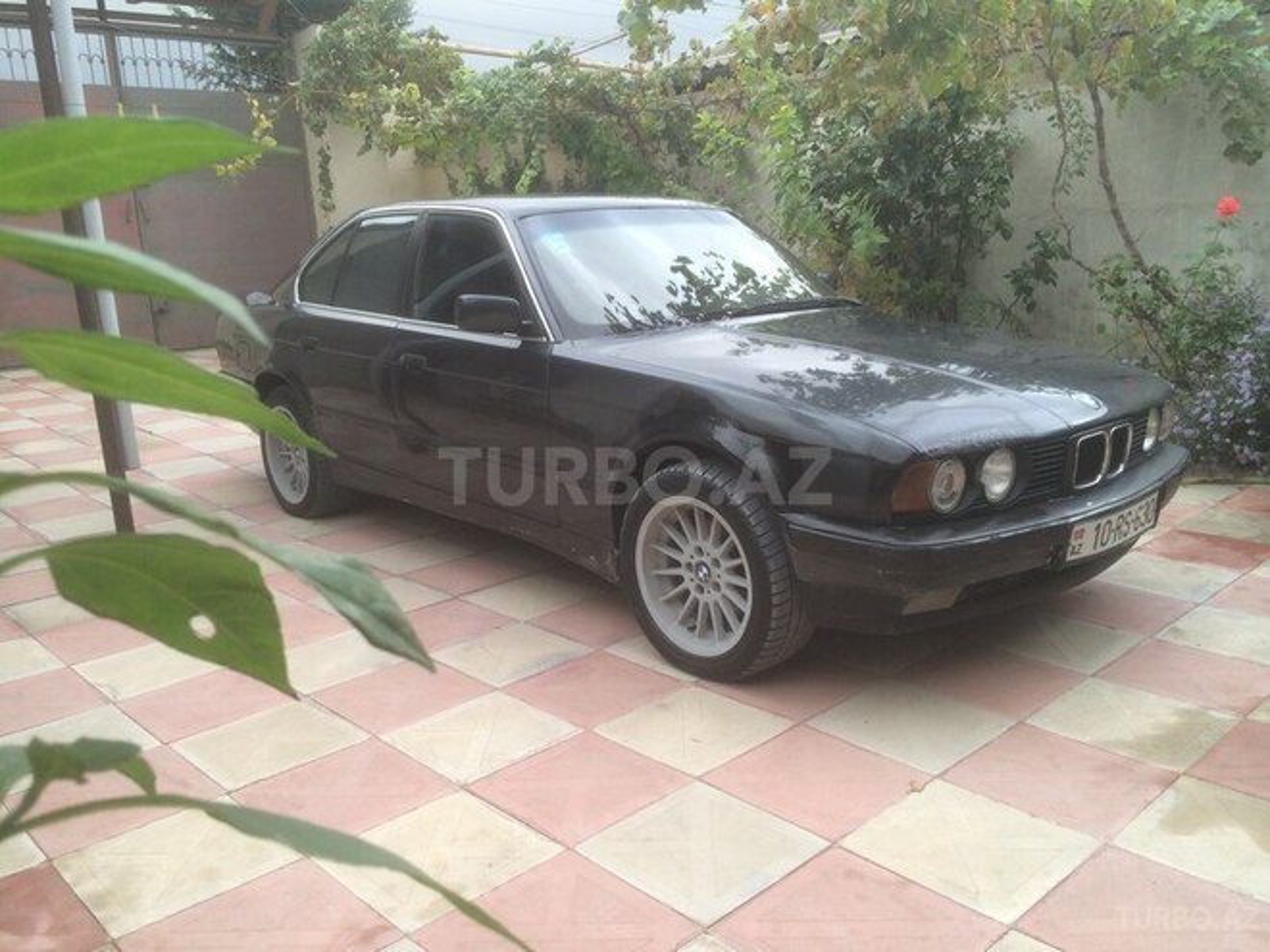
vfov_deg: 48.2
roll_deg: +0.4
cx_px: 635
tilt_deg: -11.7
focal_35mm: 29
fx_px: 1064
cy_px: 476
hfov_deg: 61.7
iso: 64
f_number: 2.2
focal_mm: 4.15
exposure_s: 1/100
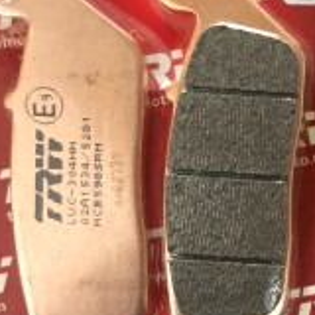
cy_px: 94
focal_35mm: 93
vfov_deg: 18.6
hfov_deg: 17.4
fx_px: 957
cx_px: 421
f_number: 1.8
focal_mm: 3.99
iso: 100
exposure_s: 1/4
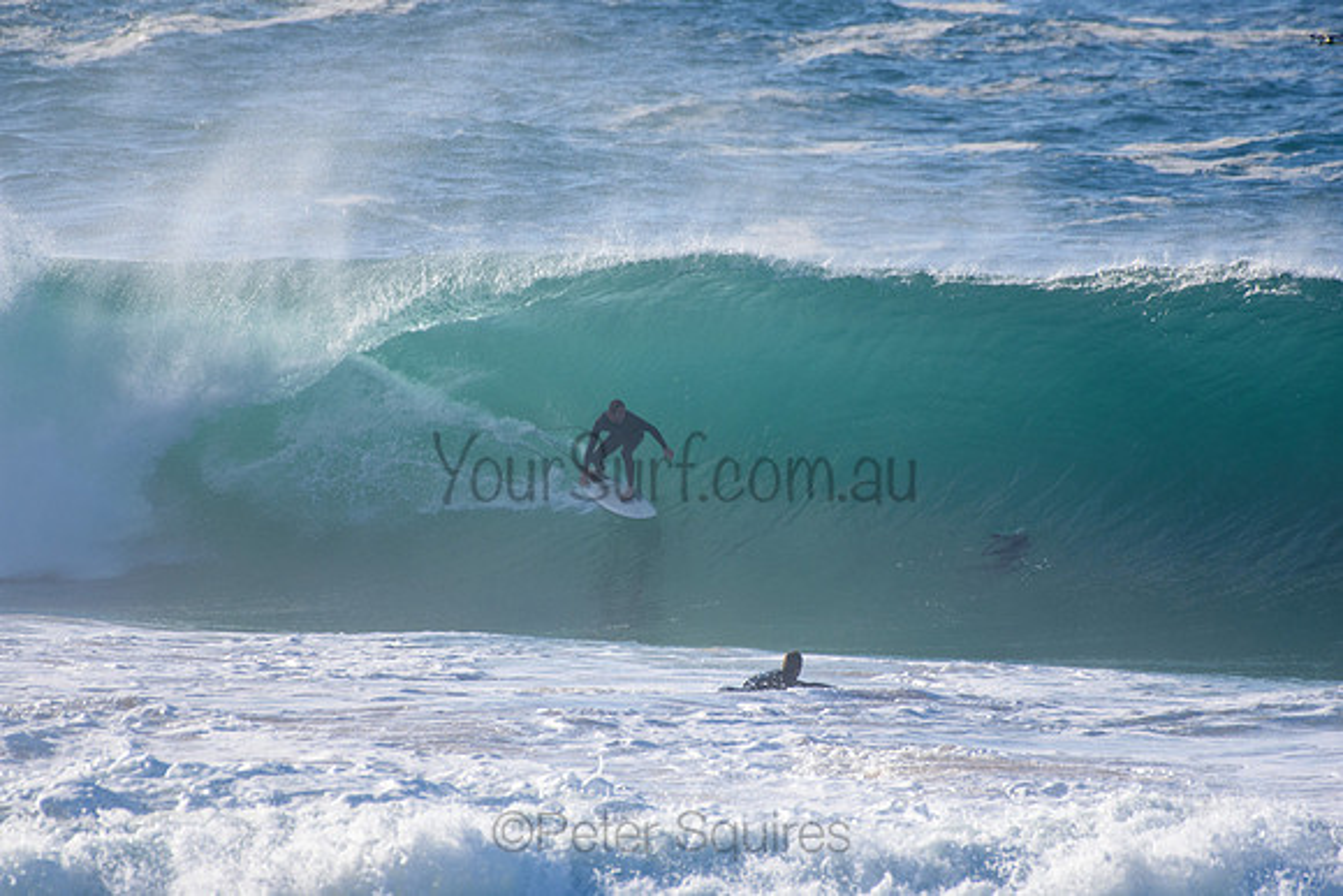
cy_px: 448
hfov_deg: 2.7
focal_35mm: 750
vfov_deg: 1.8
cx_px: 672
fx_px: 27984
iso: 360
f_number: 5.6
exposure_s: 1/2000
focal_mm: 500
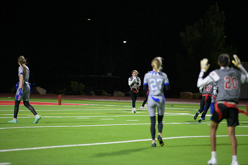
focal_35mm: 175
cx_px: 124
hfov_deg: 11.7
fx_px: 1206
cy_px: 82
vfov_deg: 7.9
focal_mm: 175
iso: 1600
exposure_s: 1/200
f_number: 2.8
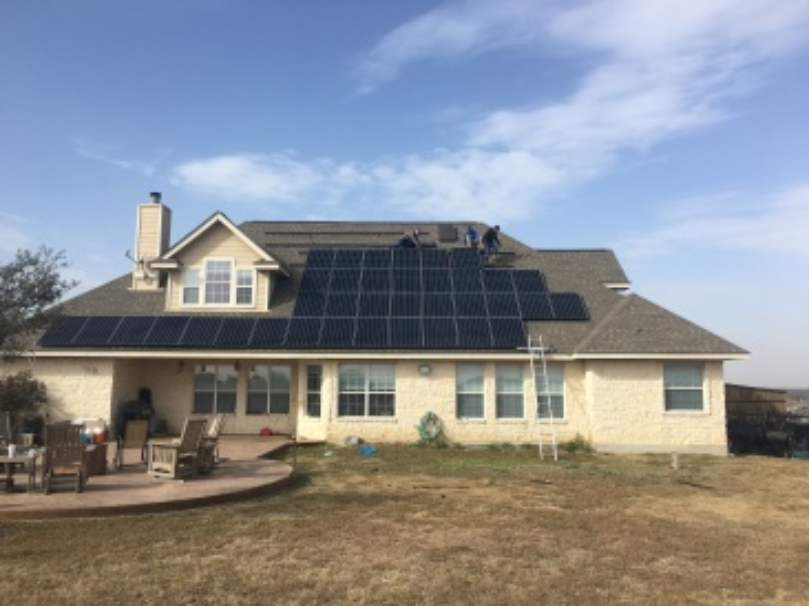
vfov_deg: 48.2
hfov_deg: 61.7
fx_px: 677
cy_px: 303
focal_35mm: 29
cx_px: 404
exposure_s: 1/1282
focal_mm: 4.15
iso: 25
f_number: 2.2
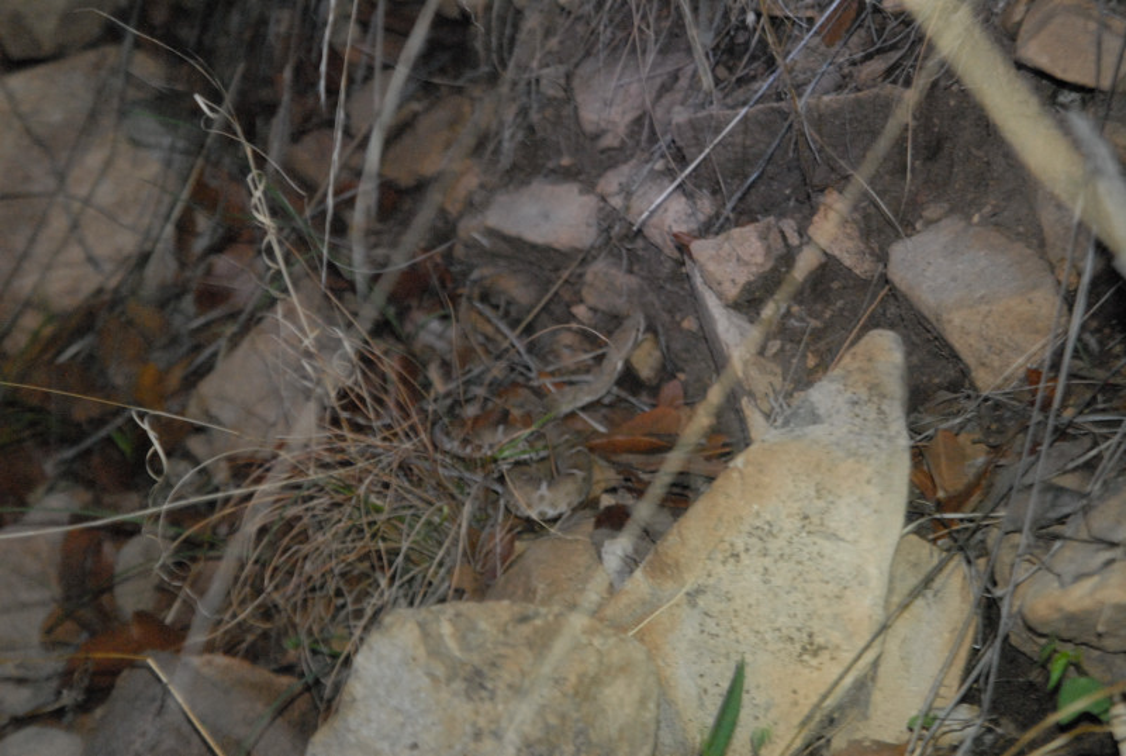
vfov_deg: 12.2
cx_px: 563
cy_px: 378
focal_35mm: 112
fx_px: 3526
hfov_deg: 18.1
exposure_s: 1/30
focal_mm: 75
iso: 1600
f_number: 5.6
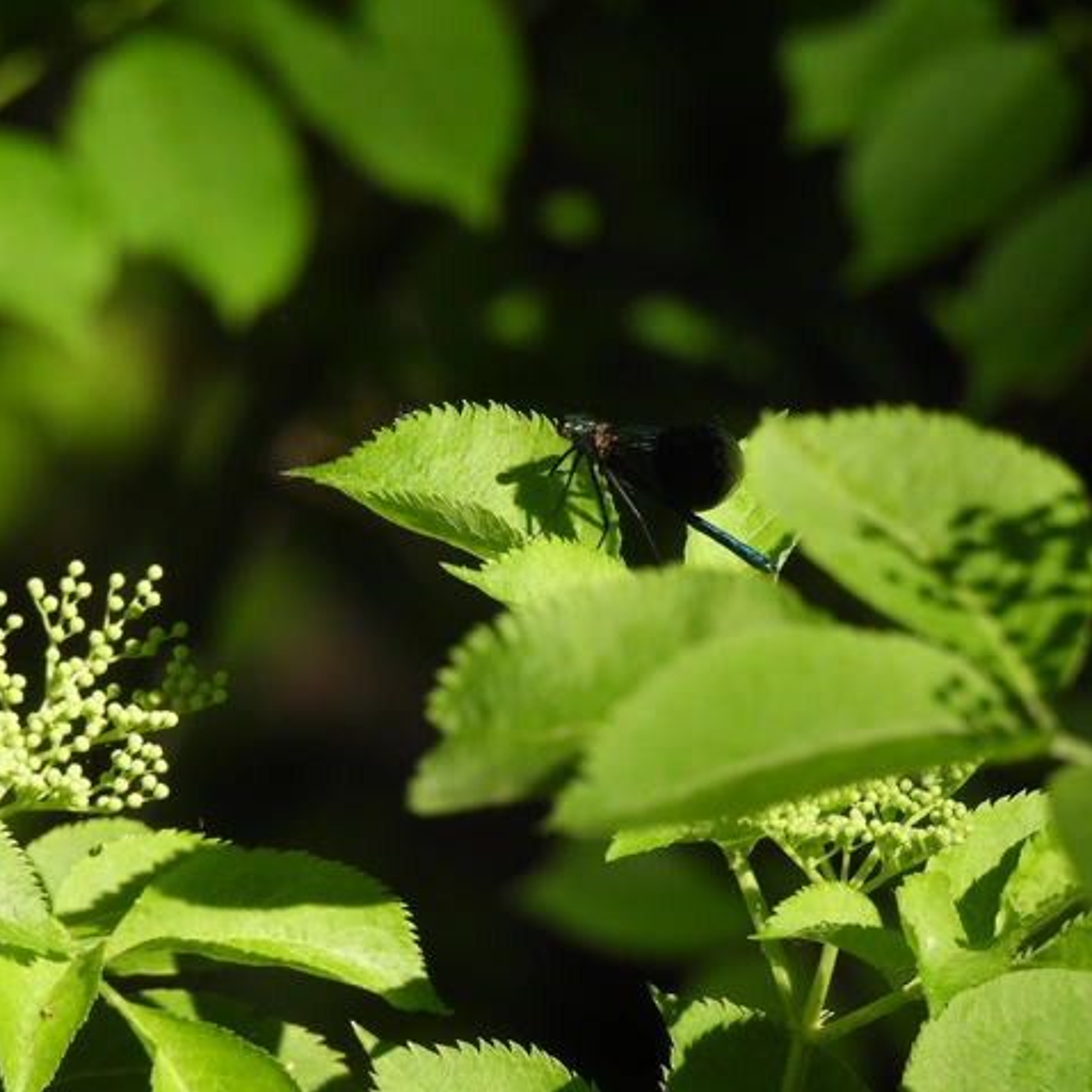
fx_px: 42257
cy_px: 546
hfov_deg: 1.5
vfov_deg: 1.5
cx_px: 583
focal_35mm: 1184
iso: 100
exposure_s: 1/250
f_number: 5.6
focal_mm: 178
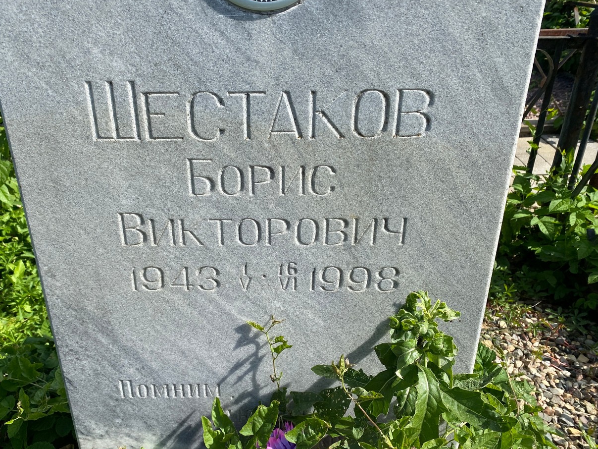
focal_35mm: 31
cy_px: 246
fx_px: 536
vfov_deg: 45.4
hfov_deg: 58.3
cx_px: 278
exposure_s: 1/1898
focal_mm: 4.25
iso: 32
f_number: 1.8
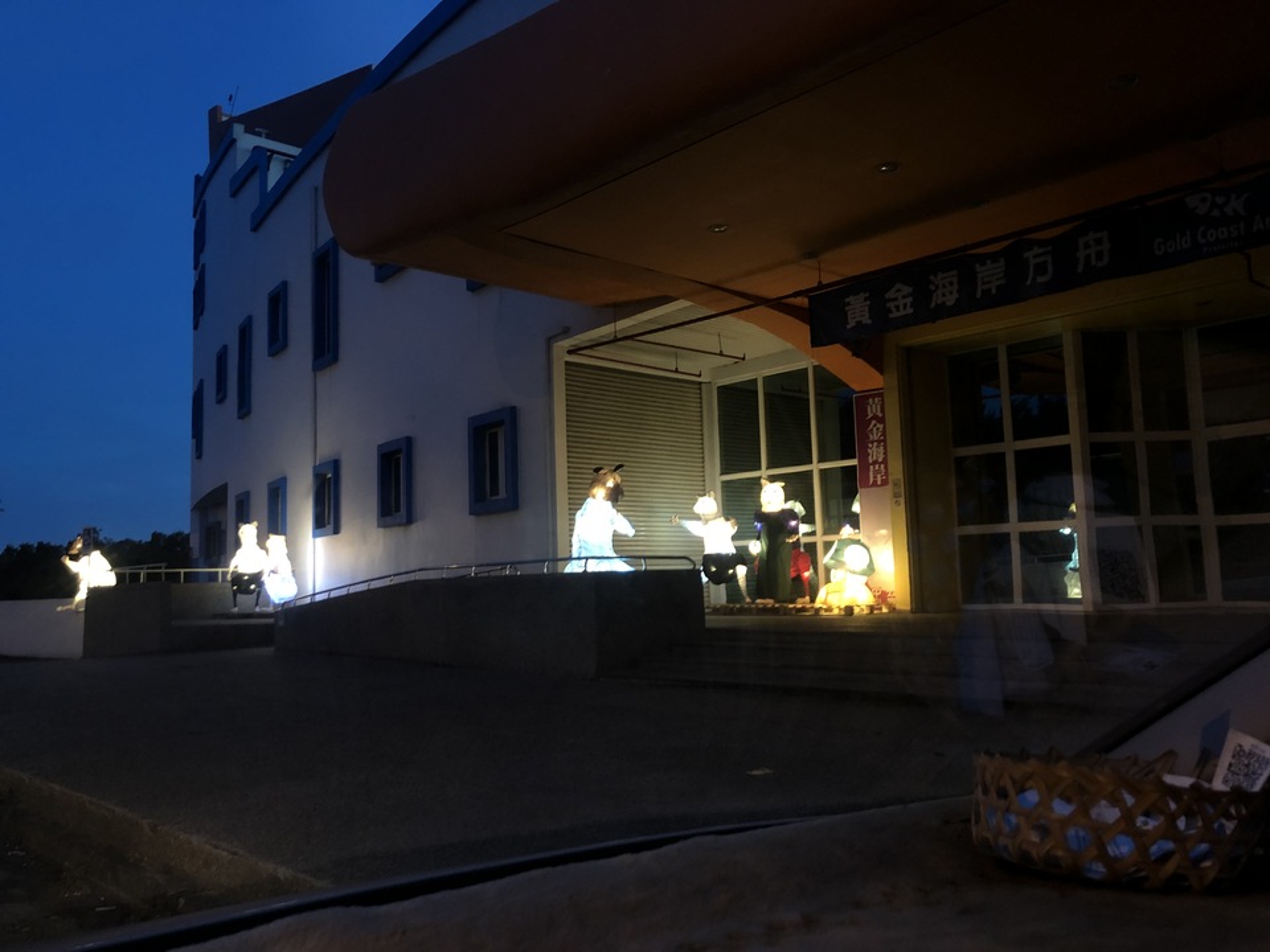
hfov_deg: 63.4
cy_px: 476
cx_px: 635
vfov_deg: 49.7
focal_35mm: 28
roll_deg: +3.1
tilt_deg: +5.4
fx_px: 1027
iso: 64
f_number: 1.8
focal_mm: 4
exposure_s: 1/15
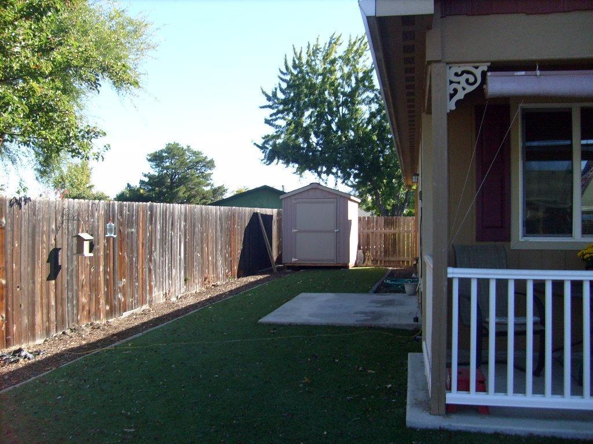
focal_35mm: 35
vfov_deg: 40.7
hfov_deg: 52.6
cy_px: 222
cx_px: 296
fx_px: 600
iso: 80
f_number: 7.1
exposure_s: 1/90
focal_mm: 5.8
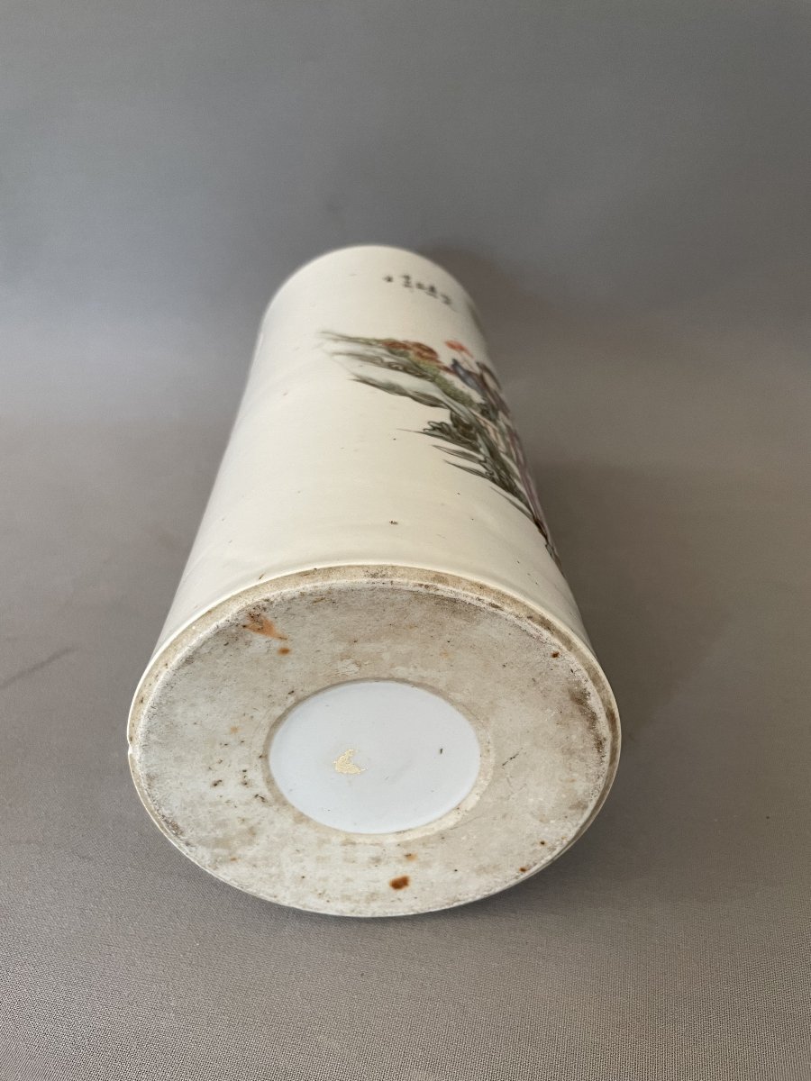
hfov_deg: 53.1
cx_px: 406
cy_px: 540
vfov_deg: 67.3
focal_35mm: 26
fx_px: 812
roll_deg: +1.3
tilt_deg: -31.5
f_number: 1.6
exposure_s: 1/60
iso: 160
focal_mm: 4.2
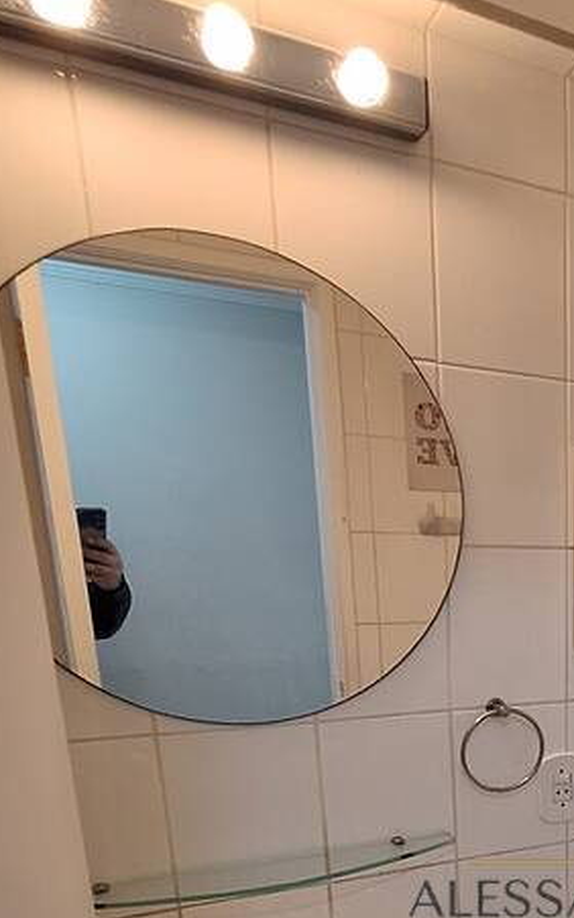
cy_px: 769
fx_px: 826
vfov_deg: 53.2
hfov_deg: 32.2
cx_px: 680
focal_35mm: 33
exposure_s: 1/40
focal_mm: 1.74
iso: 125
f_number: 2.2
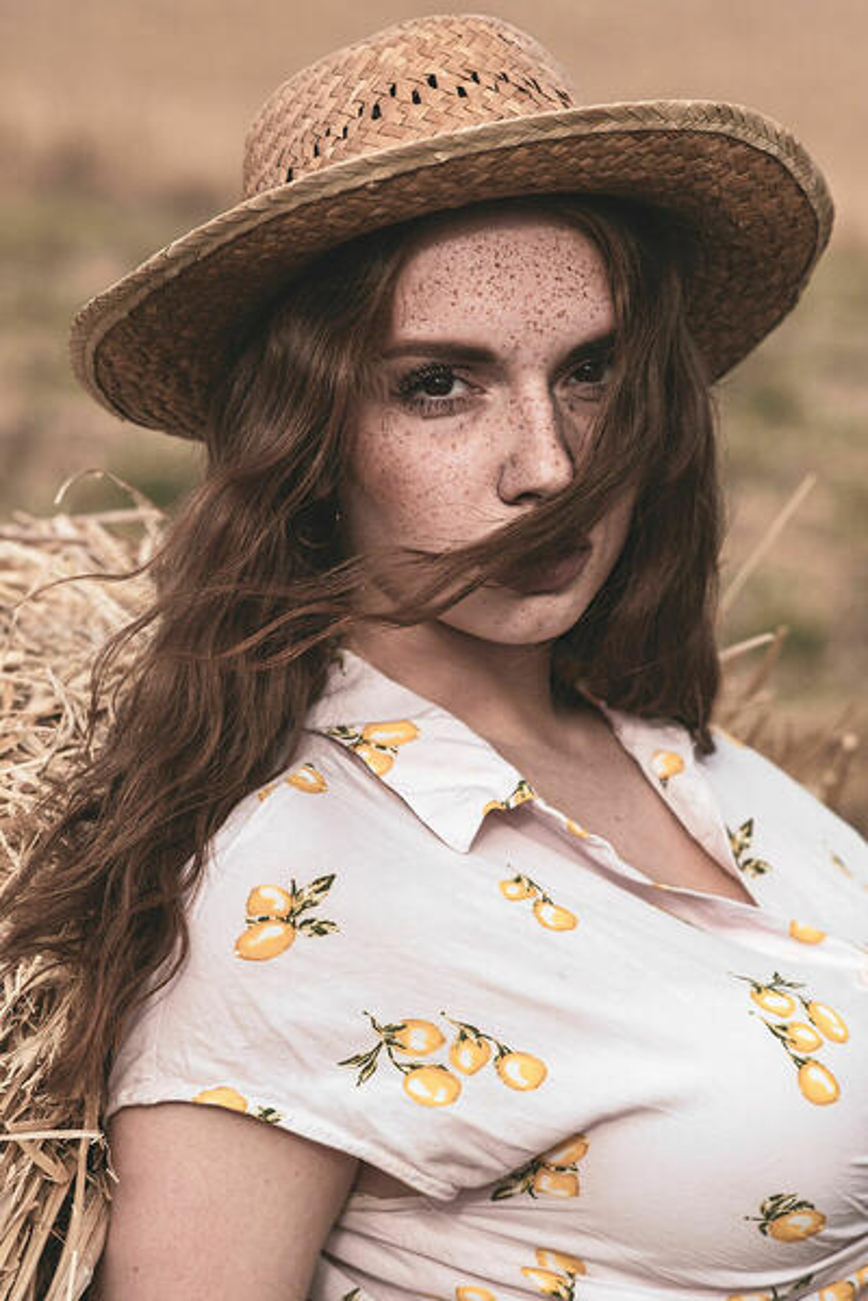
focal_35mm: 128
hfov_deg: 10.7
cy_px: 650
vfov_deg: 16.0
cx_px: 434
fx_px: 4629
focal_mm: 85
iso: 200
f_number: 4
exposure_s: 1/1400
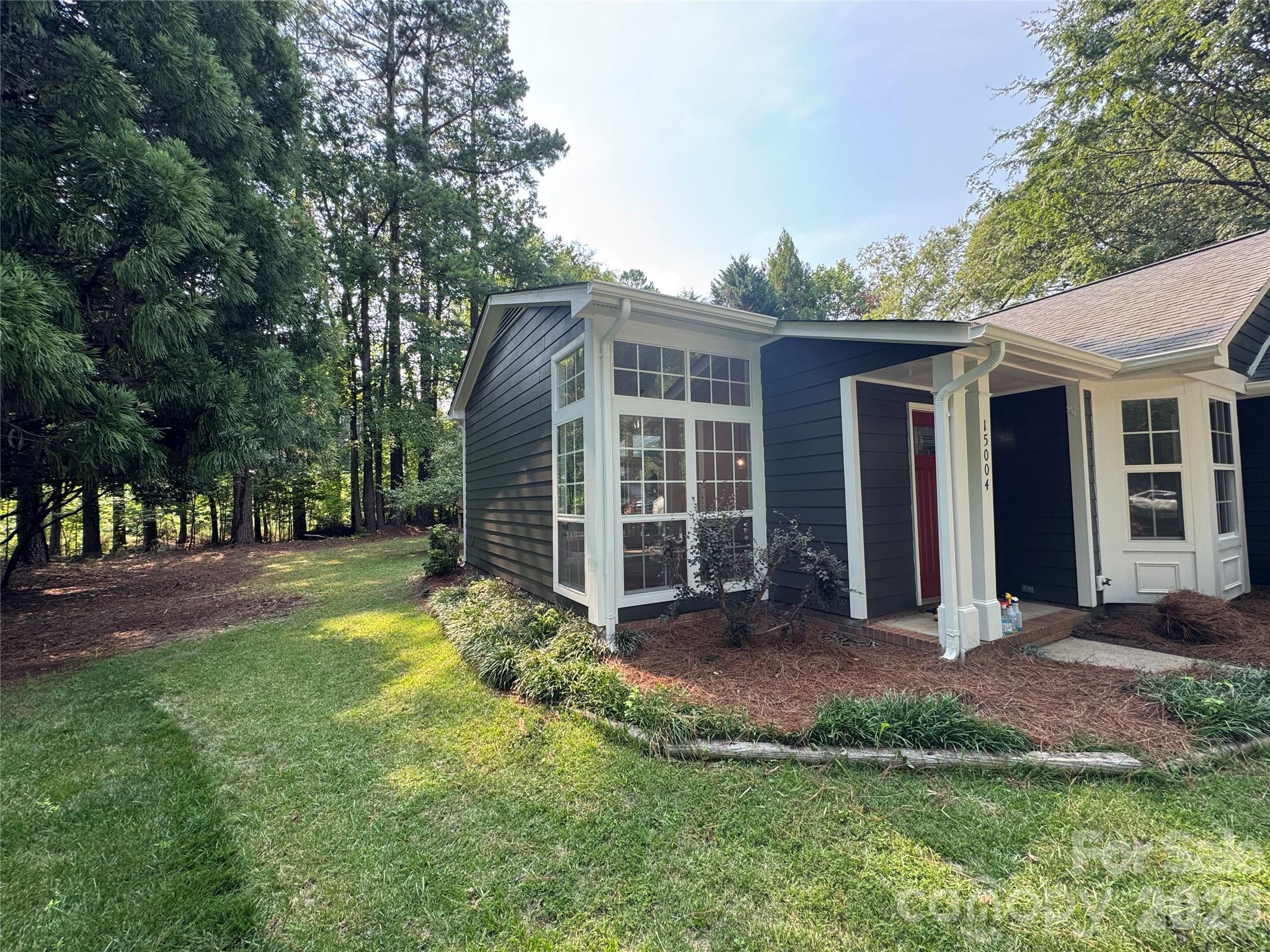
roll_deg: +1.2
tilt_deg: +2.7
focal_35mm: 14
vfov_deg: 85.7
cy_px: 476
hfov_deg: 102.1
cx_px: 635
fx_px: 514
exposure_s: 1/230
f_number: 2.2
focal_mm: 2.22
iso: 40
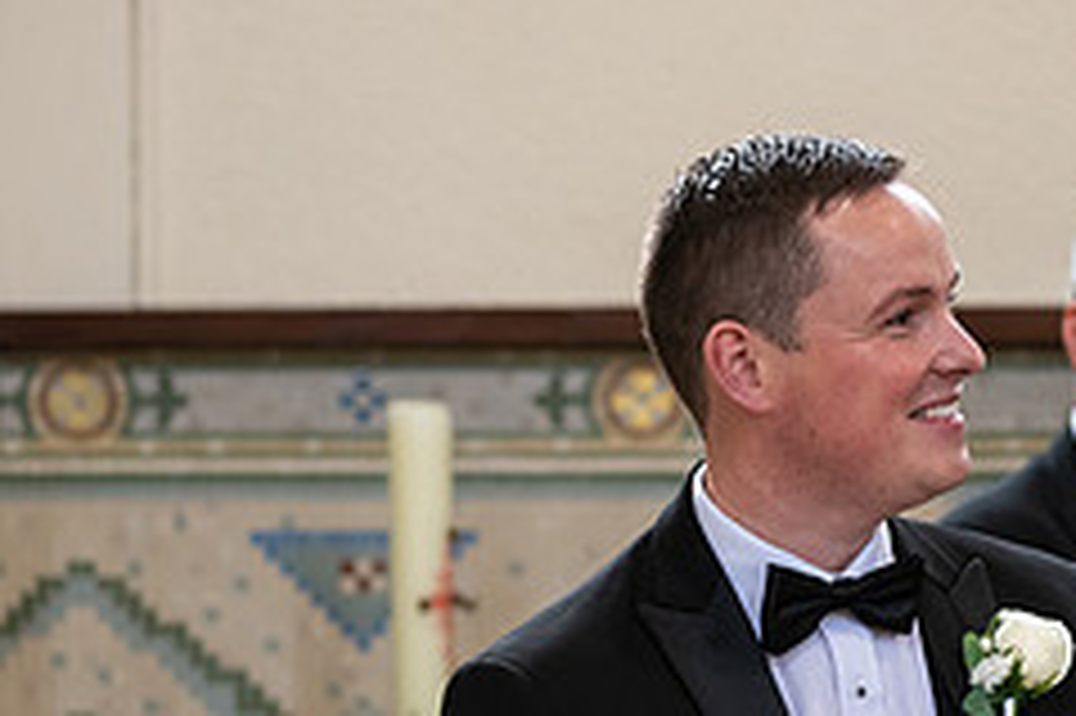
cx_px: 864
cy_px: 471
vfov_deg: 8.1
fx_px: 5077
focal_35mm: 170
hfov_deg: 12.0
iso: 800
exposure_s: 1/160
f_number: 3.5
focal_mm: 70
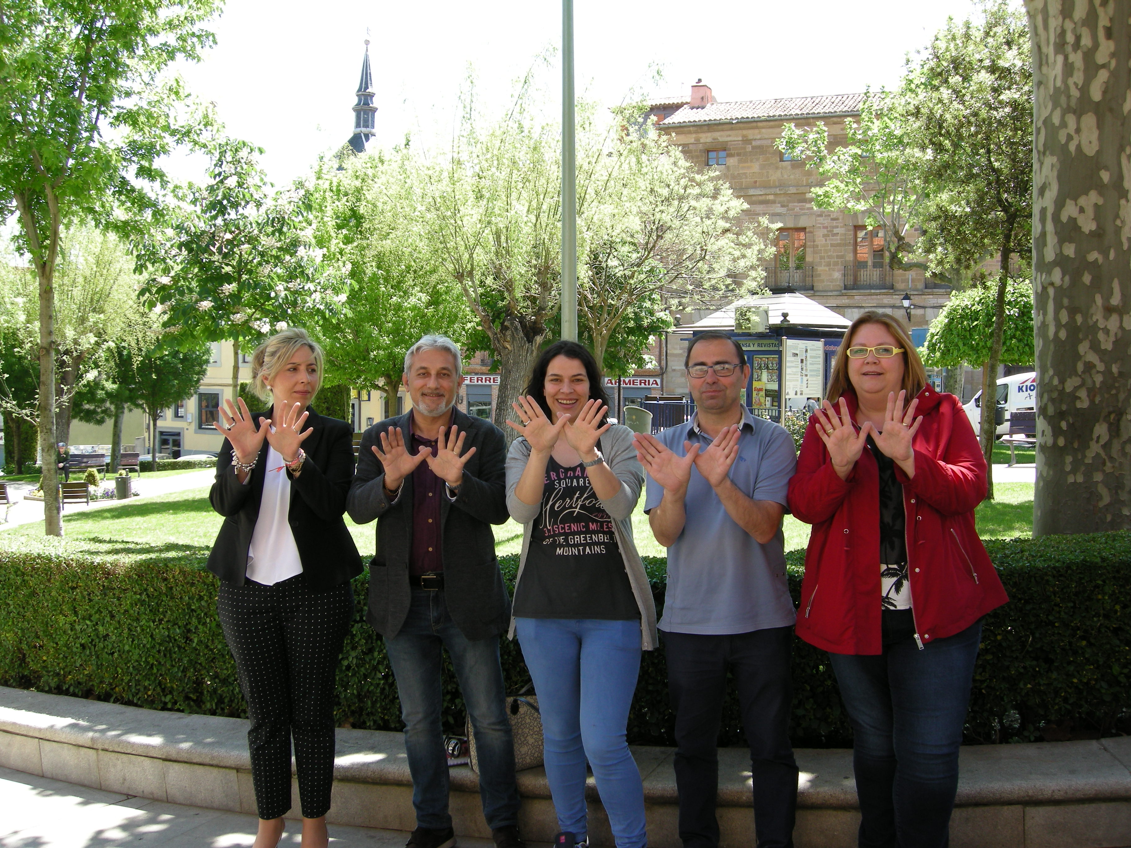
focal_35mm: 36
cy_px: 424
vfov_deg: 39.7
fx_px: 1176
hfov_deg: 51.4
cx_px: 566
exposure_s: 1/93
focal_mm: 7.5
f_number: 3.8
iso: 64
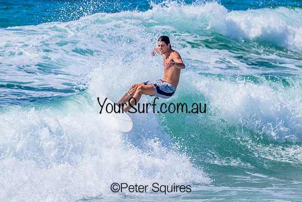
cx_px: 158
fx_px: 4393
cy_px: 99
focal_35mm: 524
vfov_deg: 2.6
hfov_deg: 3.9
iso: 1000
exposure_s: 1/2000
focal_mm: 500
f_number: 11
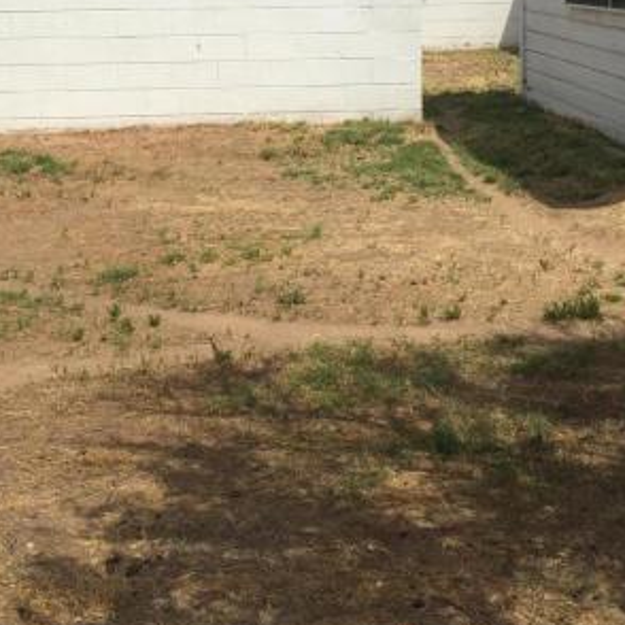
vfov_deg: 24.6
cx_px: 255
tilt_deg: -4.4
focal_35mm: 67
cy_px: 11
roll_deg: +0.8
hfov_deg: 25.7
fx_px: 1369
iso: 32
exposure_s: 1/3597
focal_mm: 4.15
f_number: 2.2
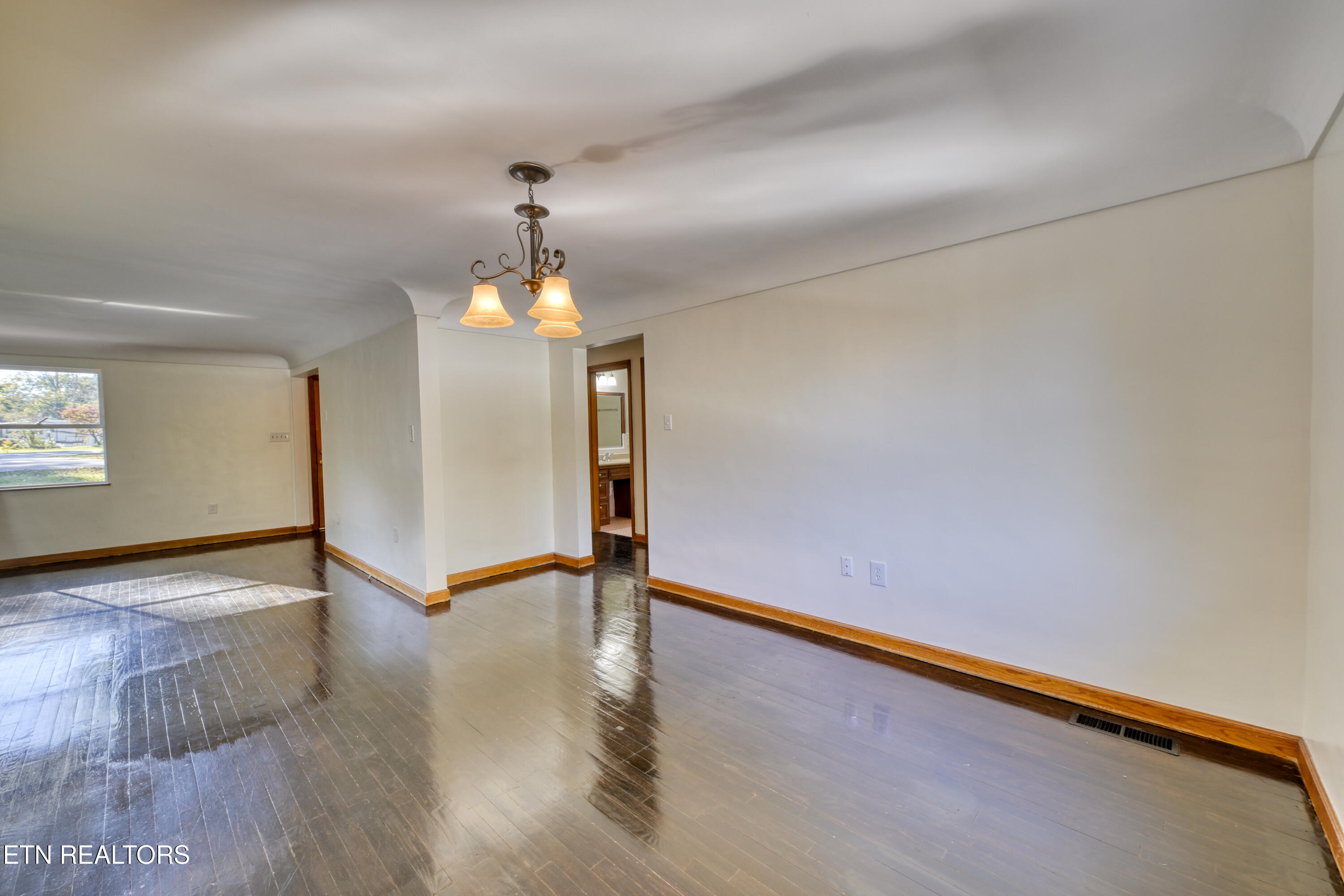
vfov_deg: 81.2
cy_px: 448
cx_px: 672
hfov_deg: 104.3
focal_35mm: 14
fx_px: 523
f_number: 8
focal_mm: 14
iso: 800
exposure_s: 1/50
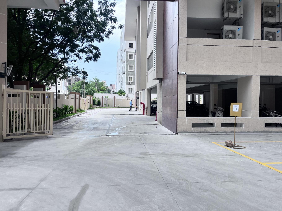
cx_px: 141
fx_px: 212
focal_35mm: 26
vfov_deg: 53.1
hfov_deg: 67.3
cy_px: 106
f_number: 1.6
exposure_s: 1/1695
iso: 50
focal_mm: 5.1
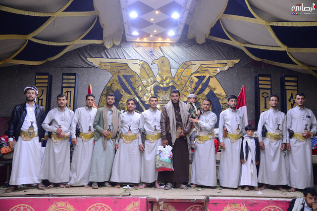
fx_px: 273
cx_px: 158
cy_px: 106
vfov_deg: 42.3
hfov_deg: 60.3
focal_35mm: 31
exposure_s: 1/125
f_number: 4
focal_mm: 31
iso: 1600
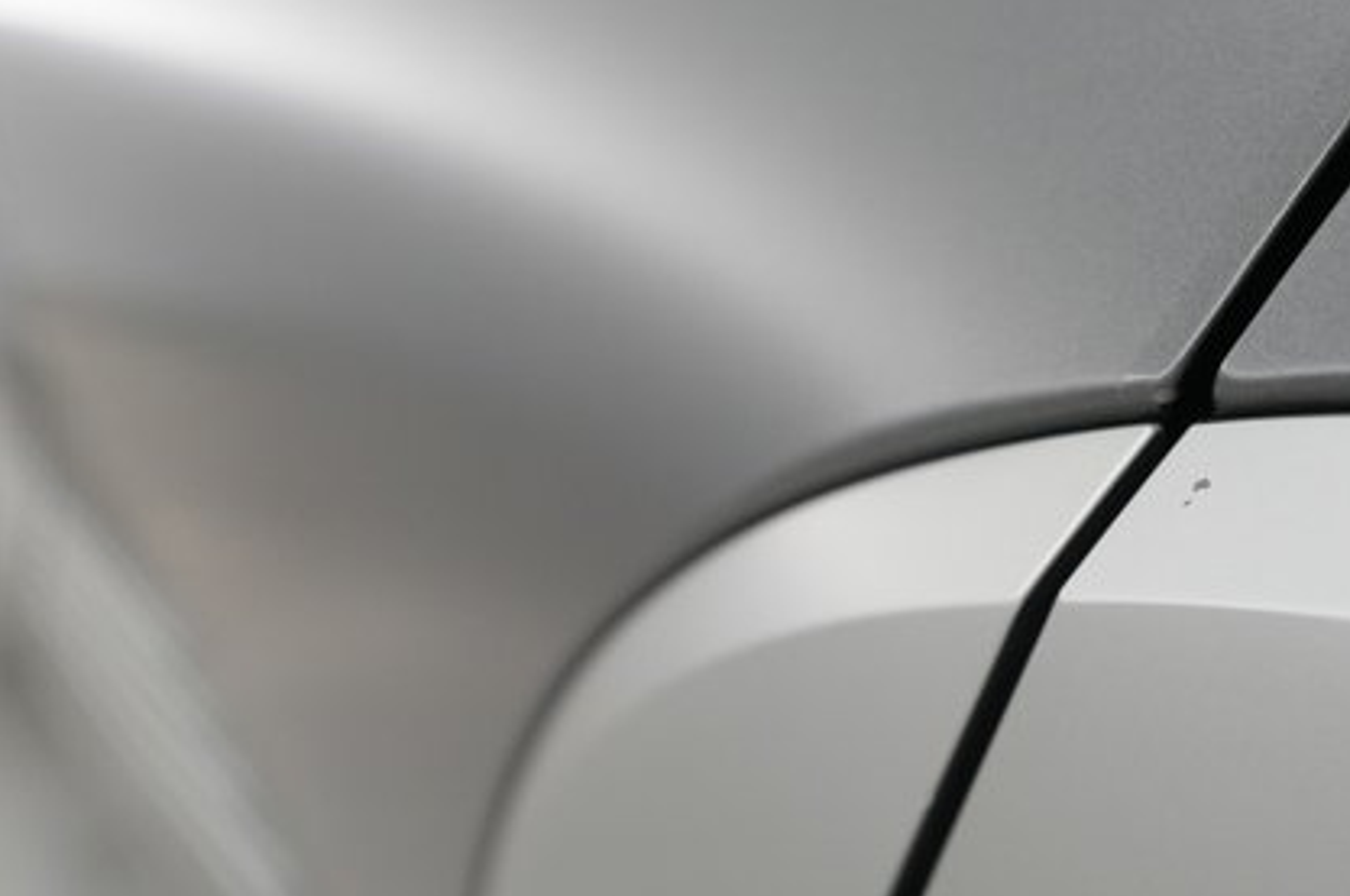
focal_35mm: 43
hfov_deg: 44.3
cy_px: 369
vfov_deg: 31.0
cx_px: 978
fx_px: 1611
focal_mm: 28
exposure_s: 1/100
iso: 2500
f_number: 4
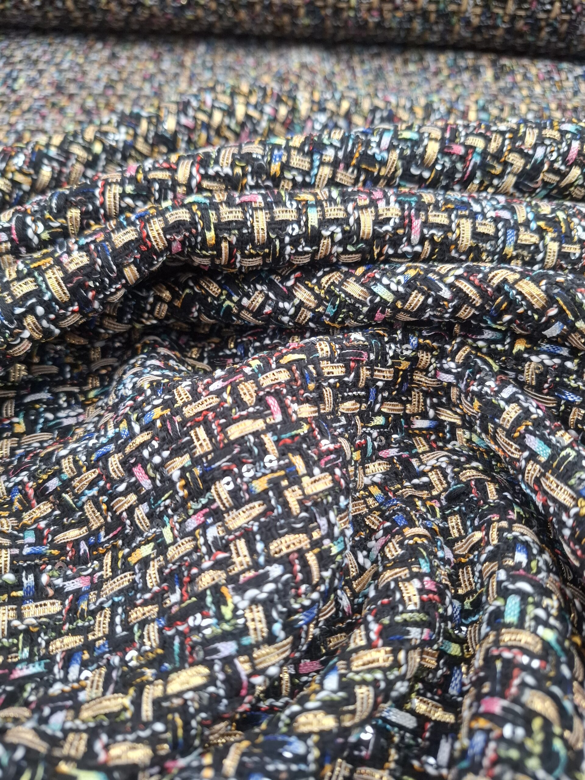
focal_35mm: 23
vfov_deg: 73.9
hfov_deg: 58.9
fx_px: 518
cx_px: 292
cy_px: 390
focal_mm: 5.54
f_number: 1.8
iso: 100
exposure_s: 1/100
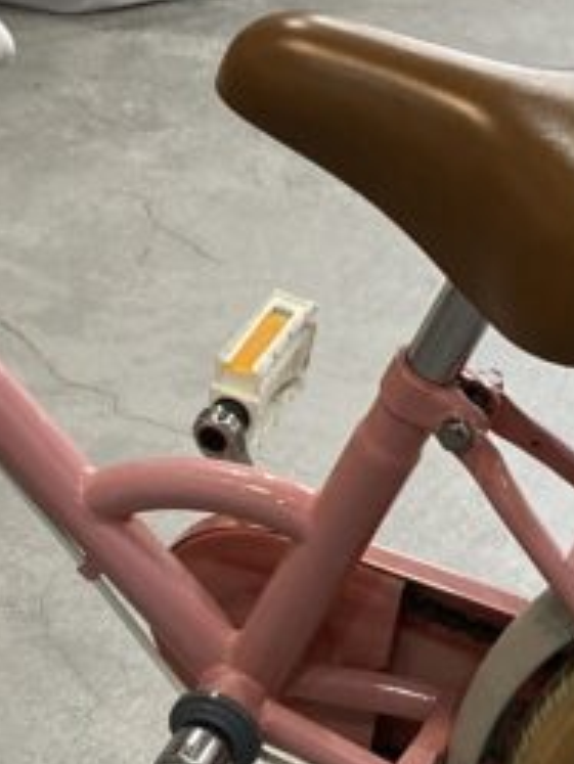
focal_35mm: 115
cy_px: 647
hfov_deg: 12.9
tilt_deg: -30.4
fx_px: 2540
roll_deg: -5.5
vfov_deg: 16.9
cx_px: 172
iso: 125
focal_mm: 3.99
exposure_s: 1/60
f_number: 1.8
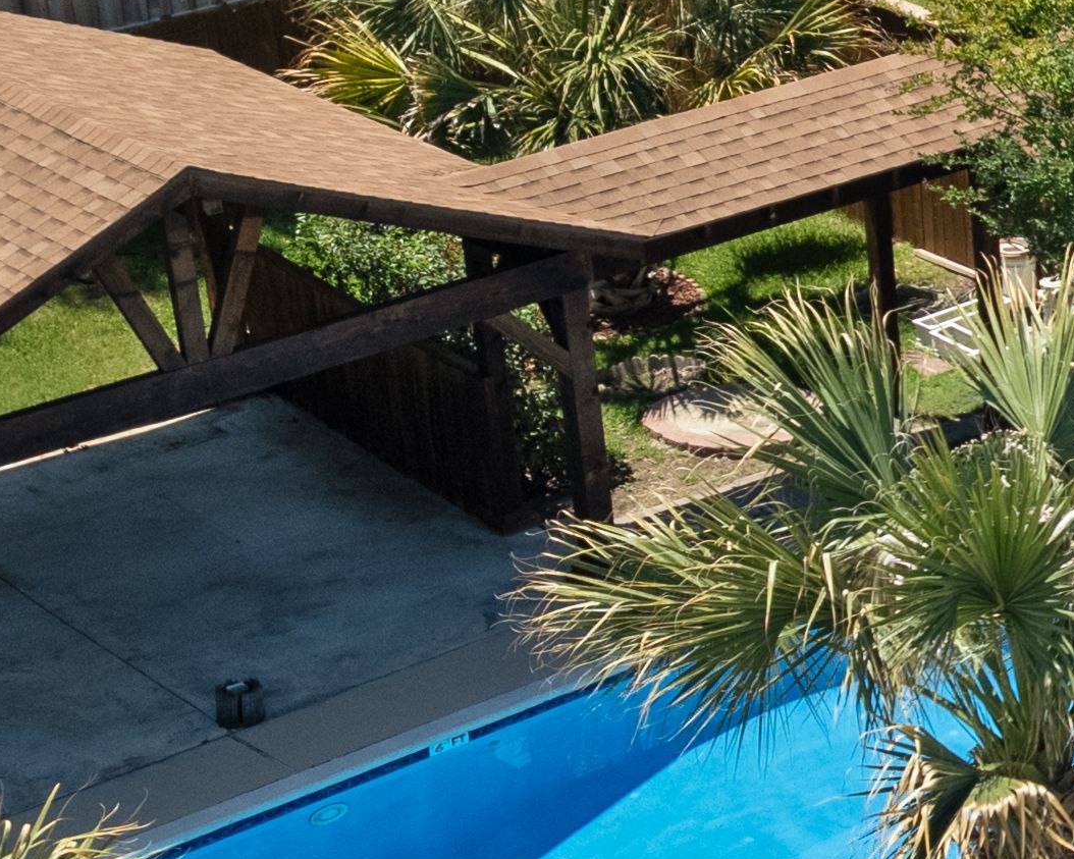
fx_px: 3401
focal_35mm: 107
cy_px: 491
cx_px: 1491
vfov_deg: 14.4
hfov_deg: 16.7
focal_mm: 8.38
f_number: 2.8
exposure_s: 1/50
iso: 100
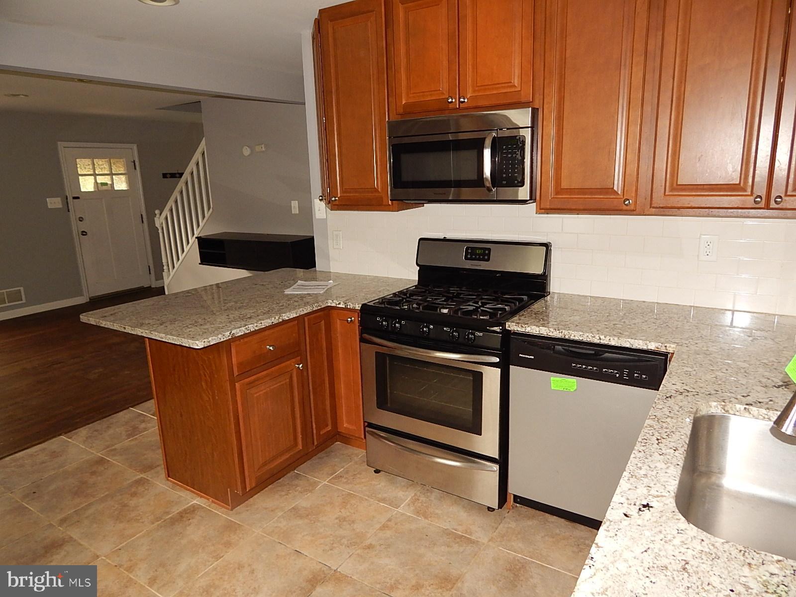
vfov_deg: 58.9
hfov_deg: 73.9
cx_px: 398
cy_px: 298
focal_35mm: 23
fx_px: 529
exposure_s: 1/30
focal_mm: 4.1
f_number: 3
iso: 200
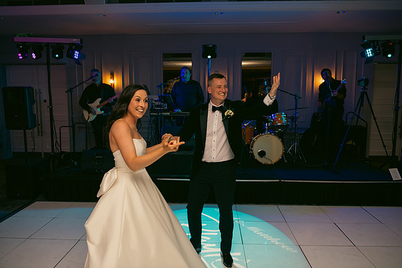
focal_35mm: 28
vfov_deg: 46.4
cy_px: 134
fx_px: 313
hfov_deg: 65.5
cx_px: 201
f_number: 3.5
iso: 800
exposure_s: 1/160
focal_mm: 28
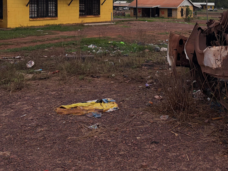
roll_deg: -0.9
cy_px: 10
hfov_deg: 37.0
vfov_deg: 28.3
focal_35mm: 49
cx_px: 194
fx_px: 323
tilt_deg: -1.9
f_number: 1.6
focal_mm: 5.96
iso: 50
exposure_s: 1/1239
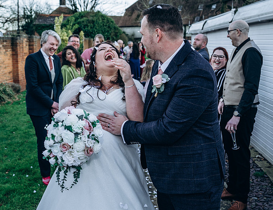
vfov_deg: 35.9
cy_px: 95
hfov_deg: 45.7
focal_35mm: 41
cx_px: 139
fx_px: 324
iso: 250
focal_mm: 24
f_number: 3.2
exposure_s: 1/400
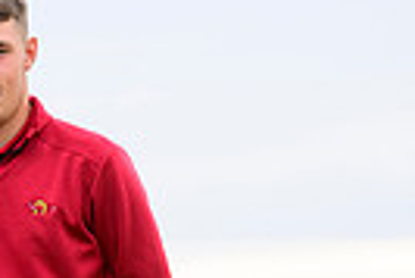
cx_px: -471
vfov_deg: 3.2
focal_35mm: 436
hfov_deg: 4.6
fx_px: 5032
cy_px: 436
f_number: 5.6
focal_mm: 100
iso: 1000
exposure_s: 1/800
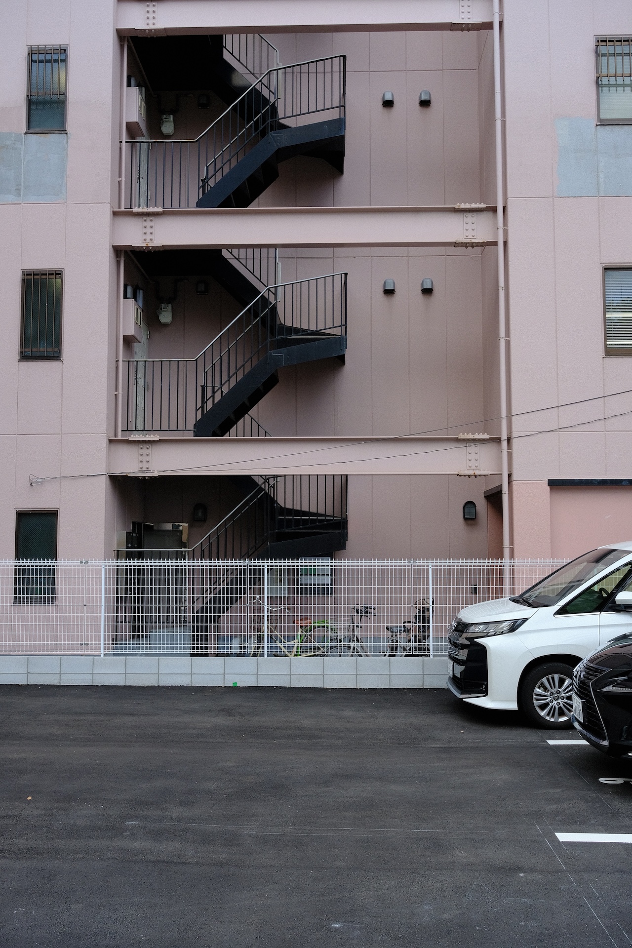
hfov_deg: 37.9
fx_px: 922
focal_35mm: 35
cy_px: 474
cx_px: 316
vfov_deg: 54.4
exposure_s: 1/100
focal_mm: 23
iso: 400
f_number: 9
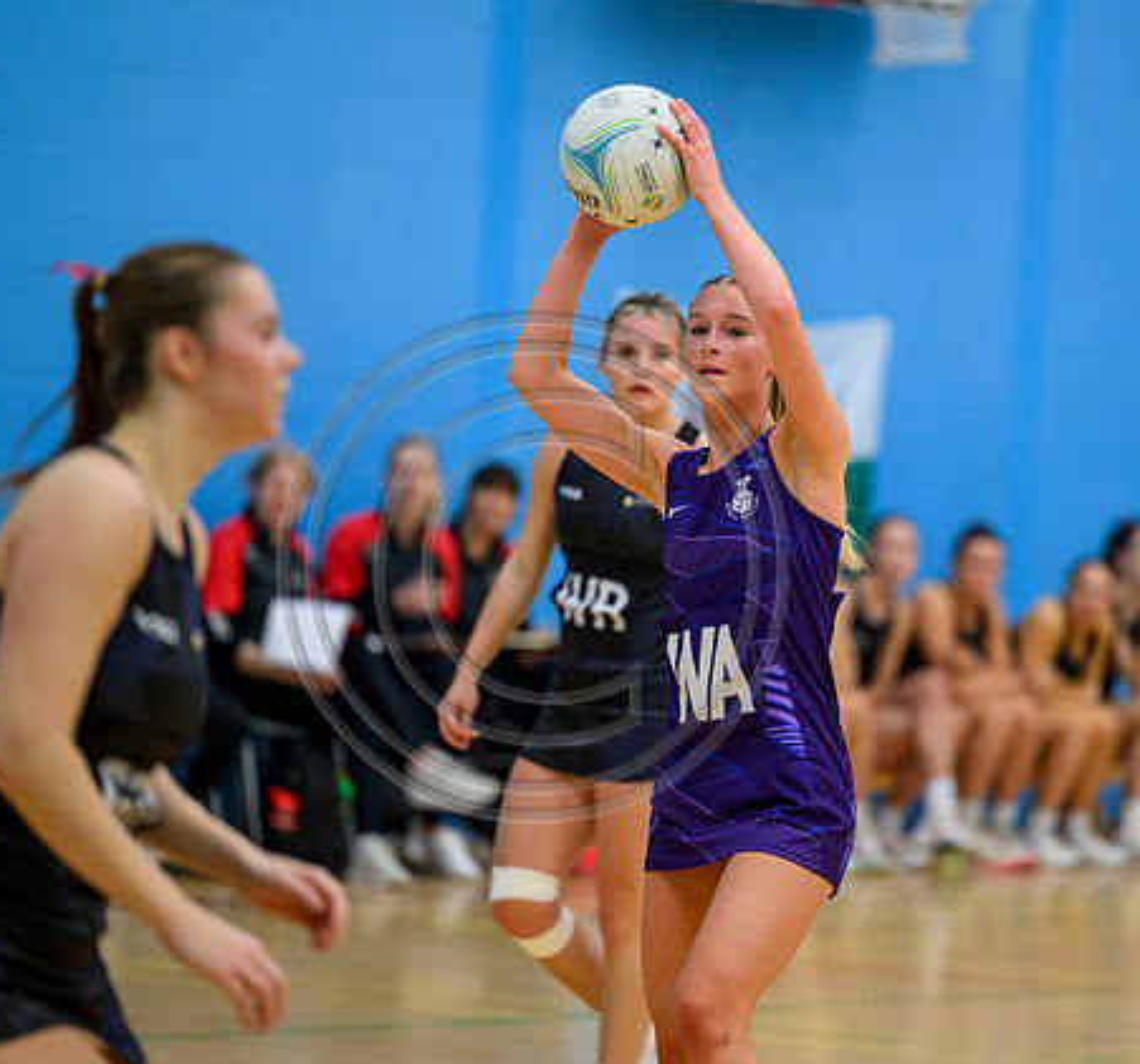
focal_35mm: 263
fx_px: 9479
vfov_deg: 6.4
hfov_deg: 6.9
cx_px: 780
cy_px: 566
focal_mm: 200
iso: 4000
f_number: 2.8
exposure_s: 1/800
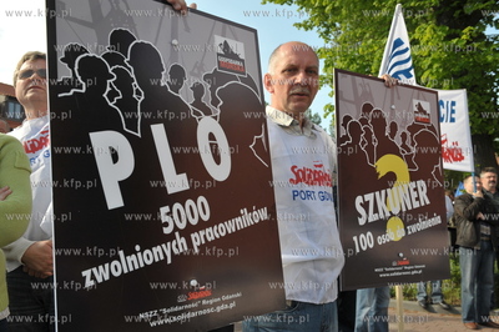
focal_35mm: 32
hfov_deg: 58.8
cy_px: 166
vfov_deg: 41.0
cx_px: 250
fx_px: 443
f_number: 6.3
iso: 320
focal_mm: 32
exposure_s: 1/400
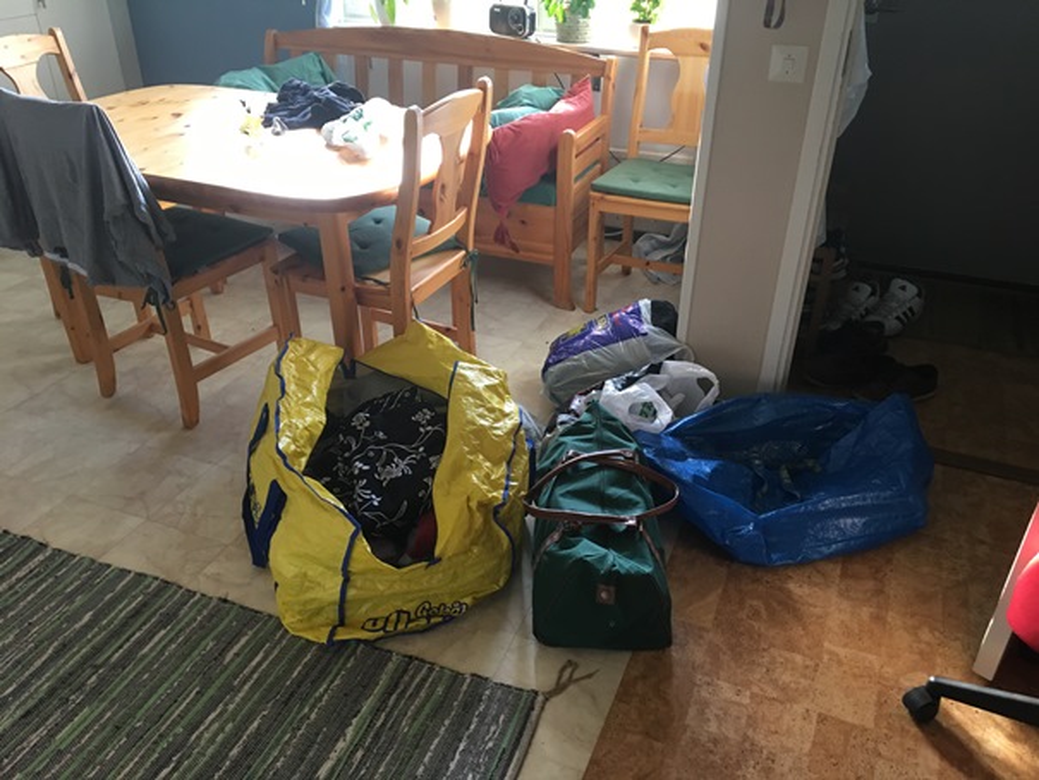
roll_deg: -0.6
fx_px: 871
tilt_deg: -31.6
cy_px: 390
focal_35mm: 29
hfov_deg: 61.6
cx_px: 520
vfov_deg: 48.2
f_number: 2.2
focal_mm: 4.15
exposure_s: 1/33
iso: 125
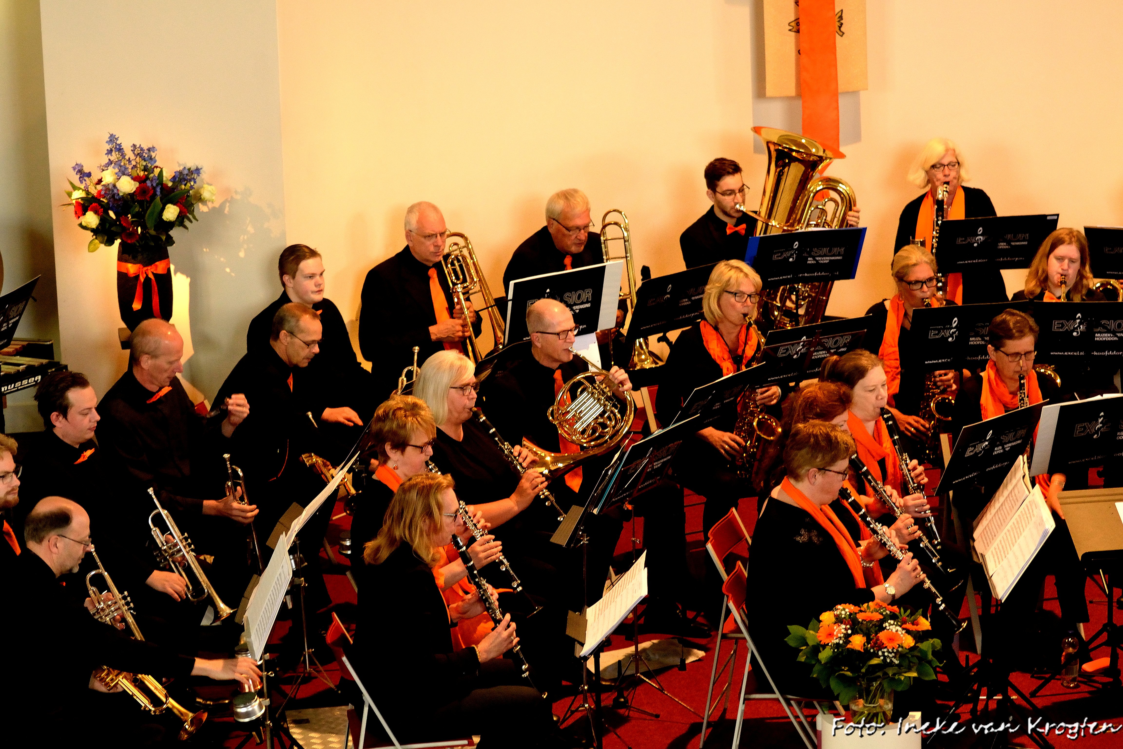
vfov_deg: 13.0
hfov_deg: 19.5
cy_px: 374
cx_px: 562
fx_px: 3275
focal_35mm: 105
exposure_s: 1/40
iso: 1600
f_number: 4.5
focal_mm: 70
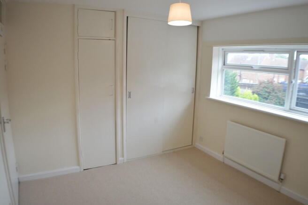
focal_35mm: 33
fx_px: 282
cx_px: 154
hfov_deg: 57.3
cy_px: 102
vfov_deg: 39.9
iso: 200
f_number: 3.8
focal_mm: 22
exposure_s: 1/60
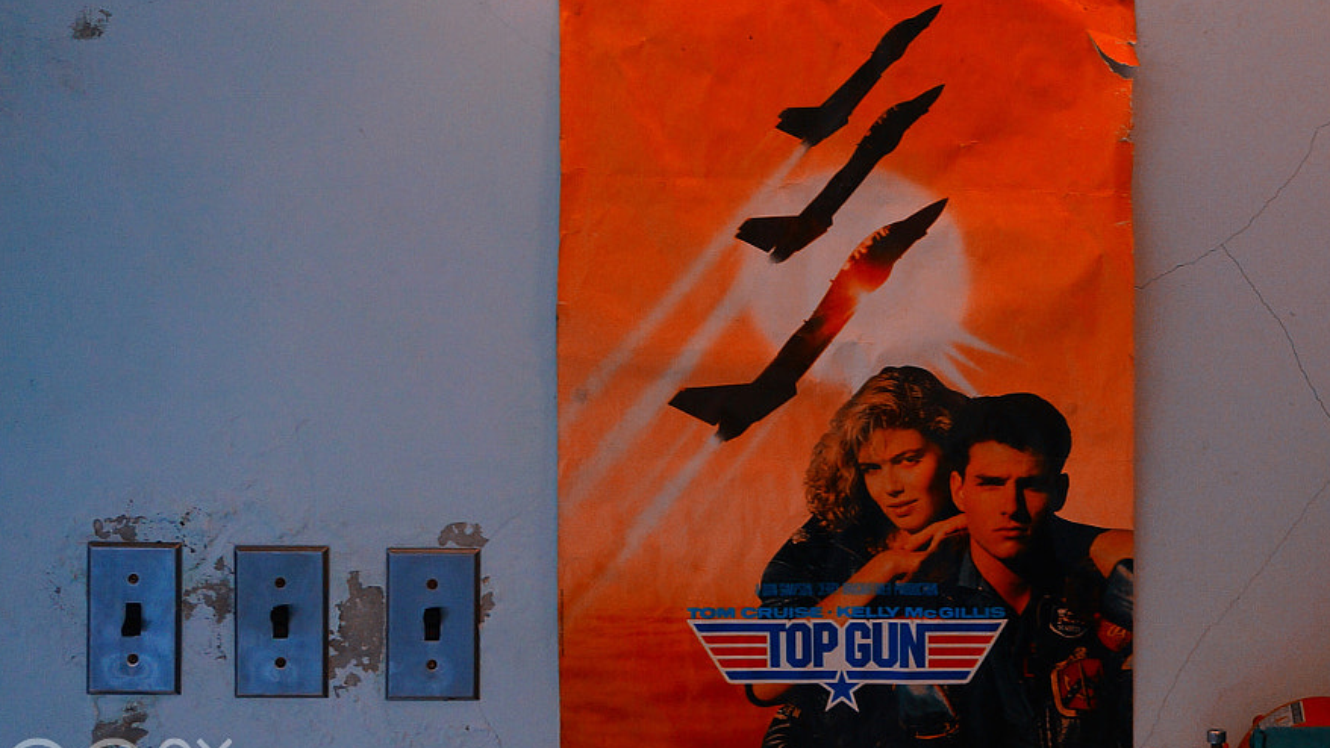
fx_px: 2926
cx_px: 1068
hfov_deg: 25.2
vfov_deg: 14.5
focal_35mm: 83
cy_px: 167
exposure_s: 1/60
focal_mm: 29
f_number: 4.5
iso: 320
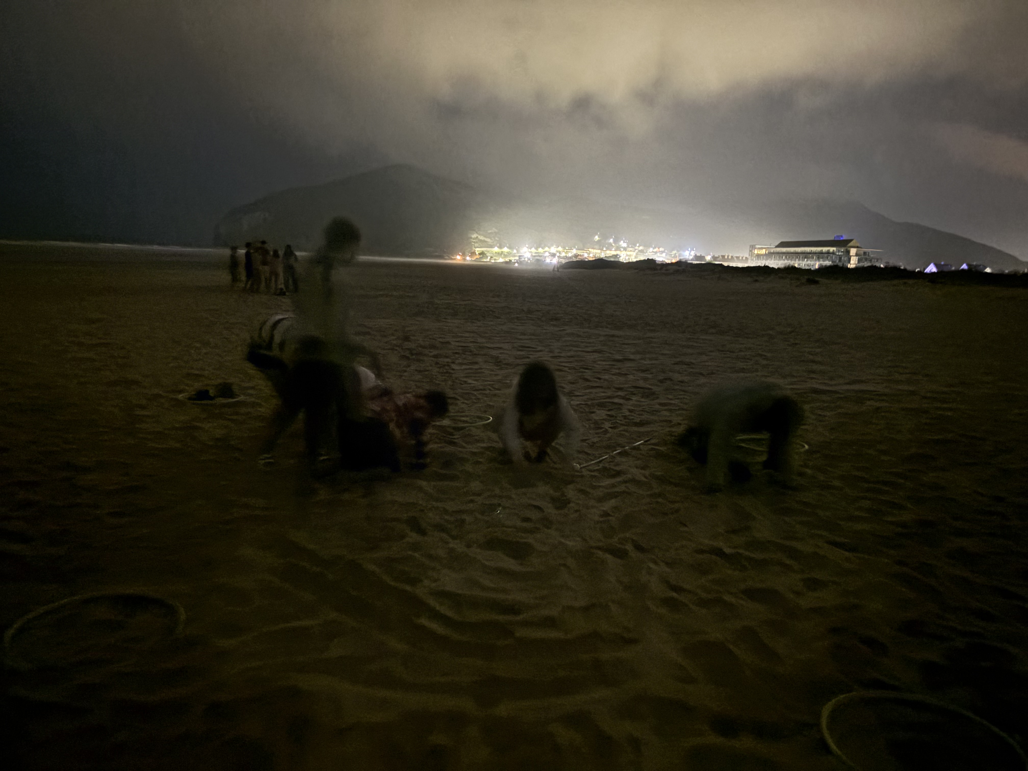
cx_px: 514
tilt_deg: -9.3
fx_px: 772
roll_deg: -3.3
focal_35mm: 26
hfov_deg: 67.3
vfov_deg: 53.1
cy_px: 386
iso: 10000
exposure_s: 1/5
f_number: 1.6
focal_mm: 5.96
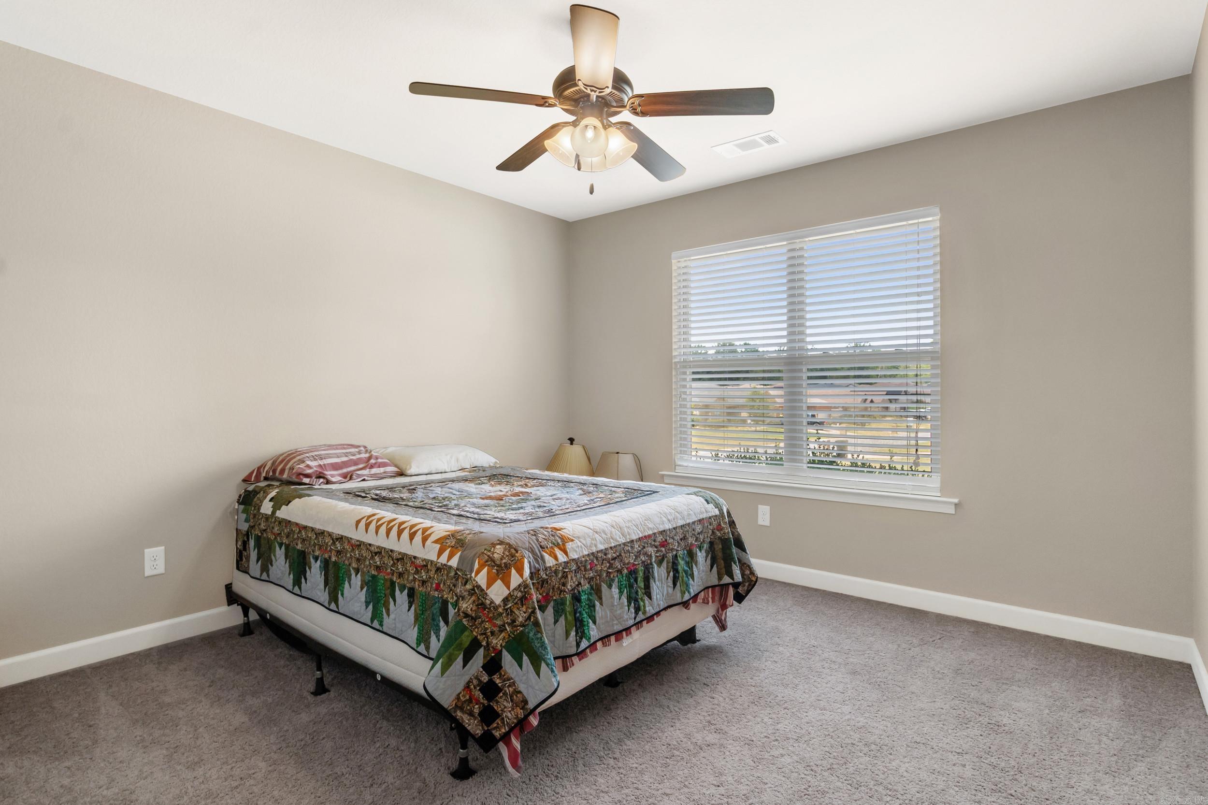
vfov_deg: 67.4
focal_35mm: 18
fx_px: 604
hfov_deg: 90.0
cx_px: 604
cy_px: 402
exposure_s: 1/40
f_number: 9
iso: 250
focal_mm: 12
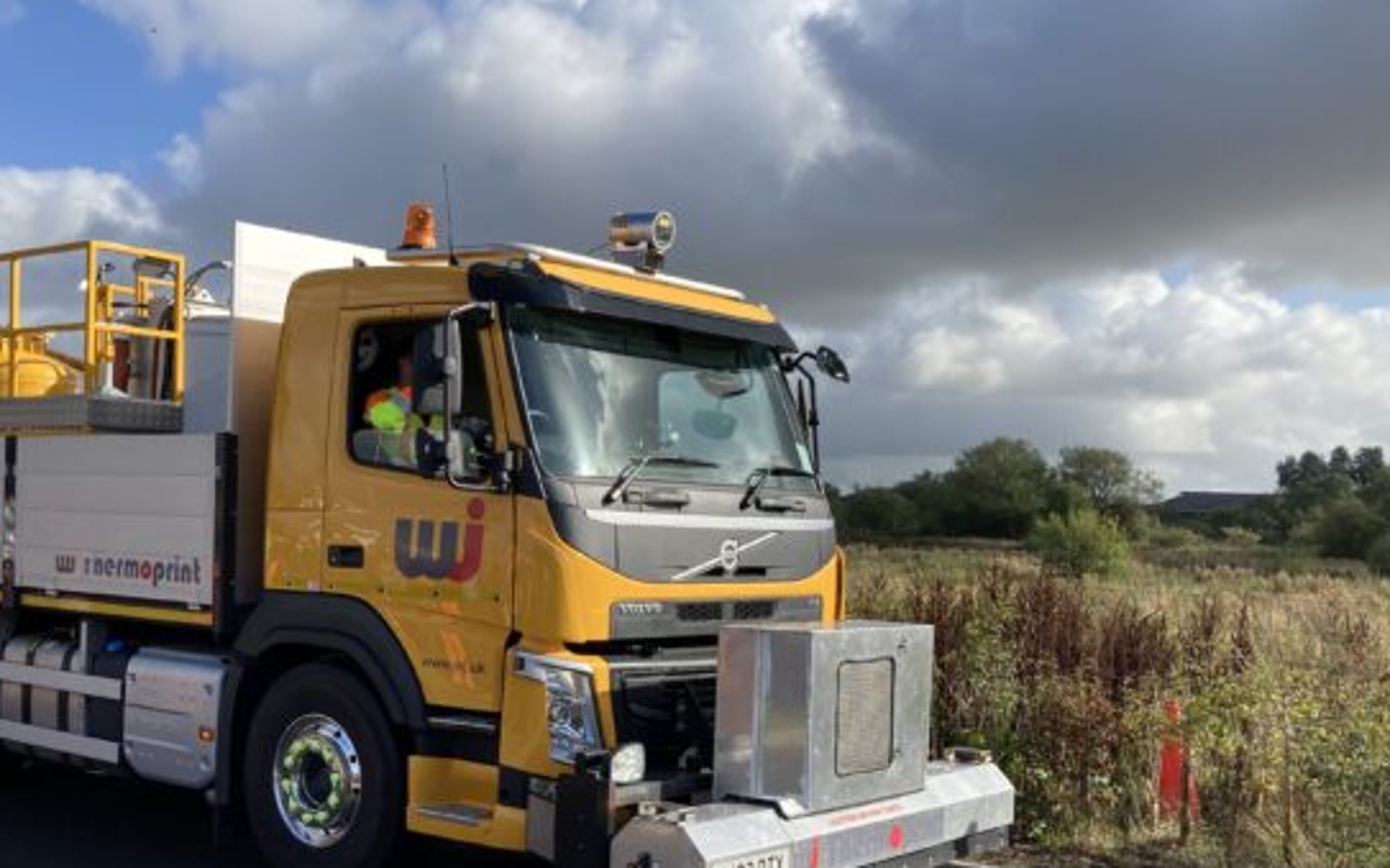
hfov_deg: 47.6
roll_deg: -1.2
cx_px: 481
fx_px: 1553
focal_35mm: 41
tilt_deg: -1.5
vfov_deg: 31.1
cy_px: 552
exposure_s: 1/1621
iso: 20
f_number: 1.8
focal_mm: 3.99
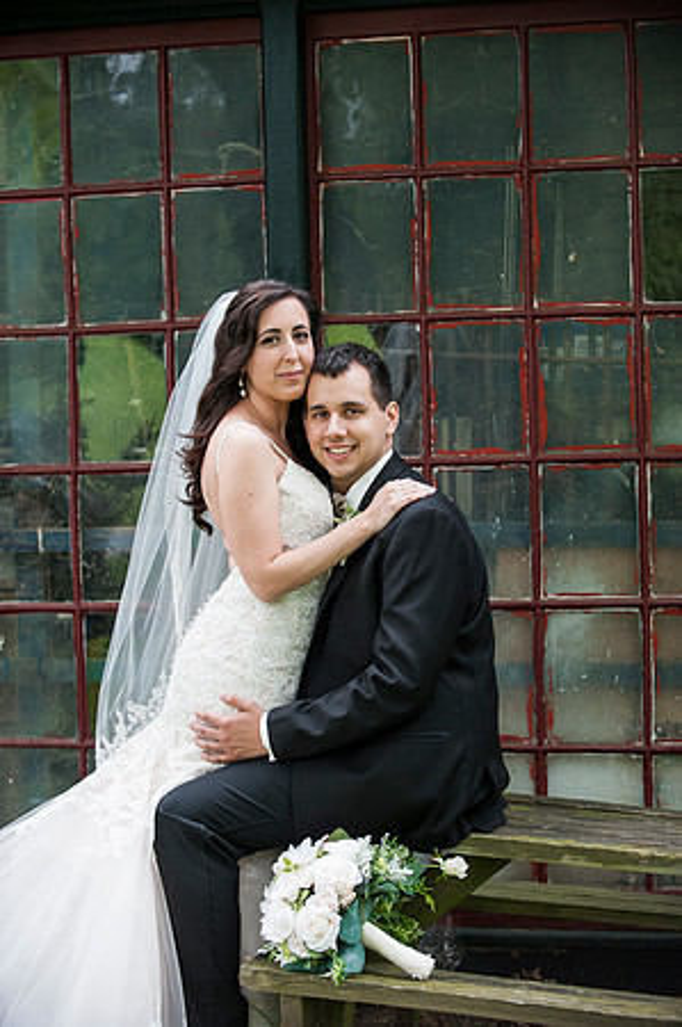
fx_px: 2449
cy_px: 514
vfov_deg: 23.7
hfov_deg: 15.9
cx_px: 341
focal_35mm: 86
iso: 800
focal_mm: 86
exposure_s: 1/1000
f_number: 3.5
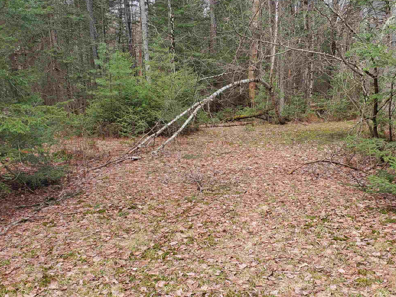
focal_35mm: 41
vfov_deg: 35.1
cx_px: 216
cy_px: 160
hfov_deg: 45.7
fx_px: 469
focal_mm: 4.3
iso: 50
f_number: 2.4
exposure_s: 1/354
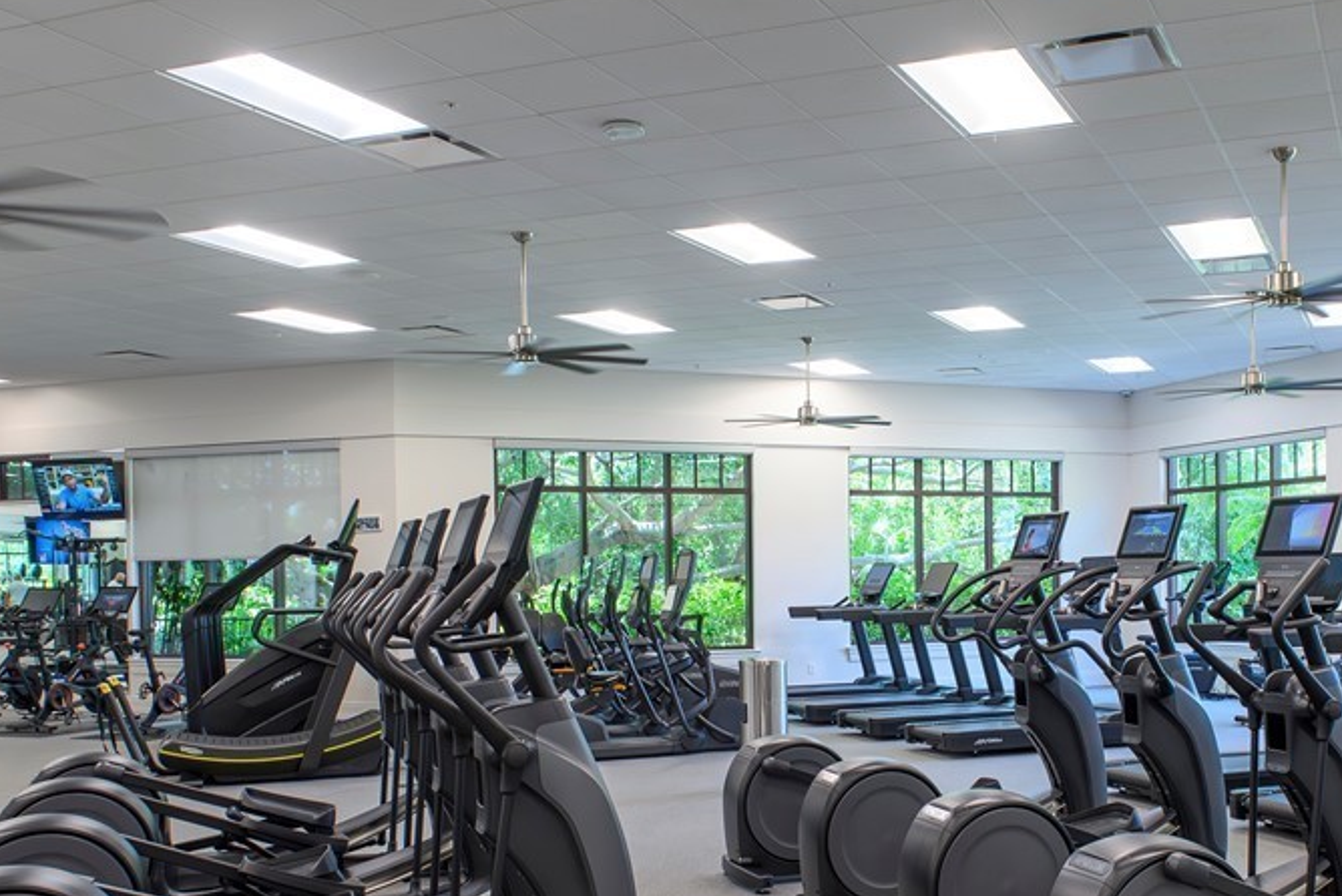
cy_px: 569
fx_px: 1454
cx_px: 842
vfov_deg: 34.0
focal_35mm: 39
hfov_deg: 49.0
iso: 2000
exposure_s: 1/40
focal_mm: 24
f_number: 9
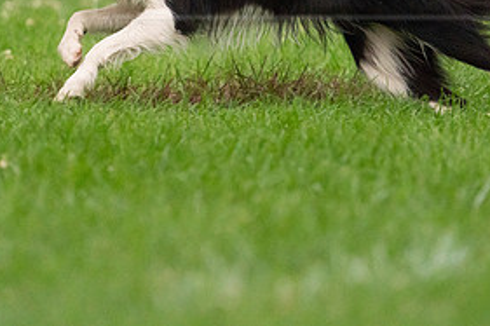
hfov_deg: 2.2
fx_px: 12691
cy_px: -8
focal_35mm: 933
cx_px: 260
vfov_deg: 1.5
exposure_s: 1/1600
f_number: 6.3
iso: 6400
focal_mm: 452
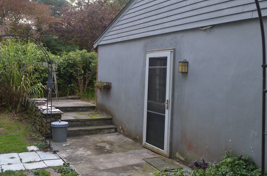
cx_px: 157
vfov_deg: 37.6
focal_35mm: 35
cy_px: 78
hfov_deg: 54.2
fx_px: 259
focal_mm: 18
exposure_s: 1/125
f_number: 5.6
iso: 200
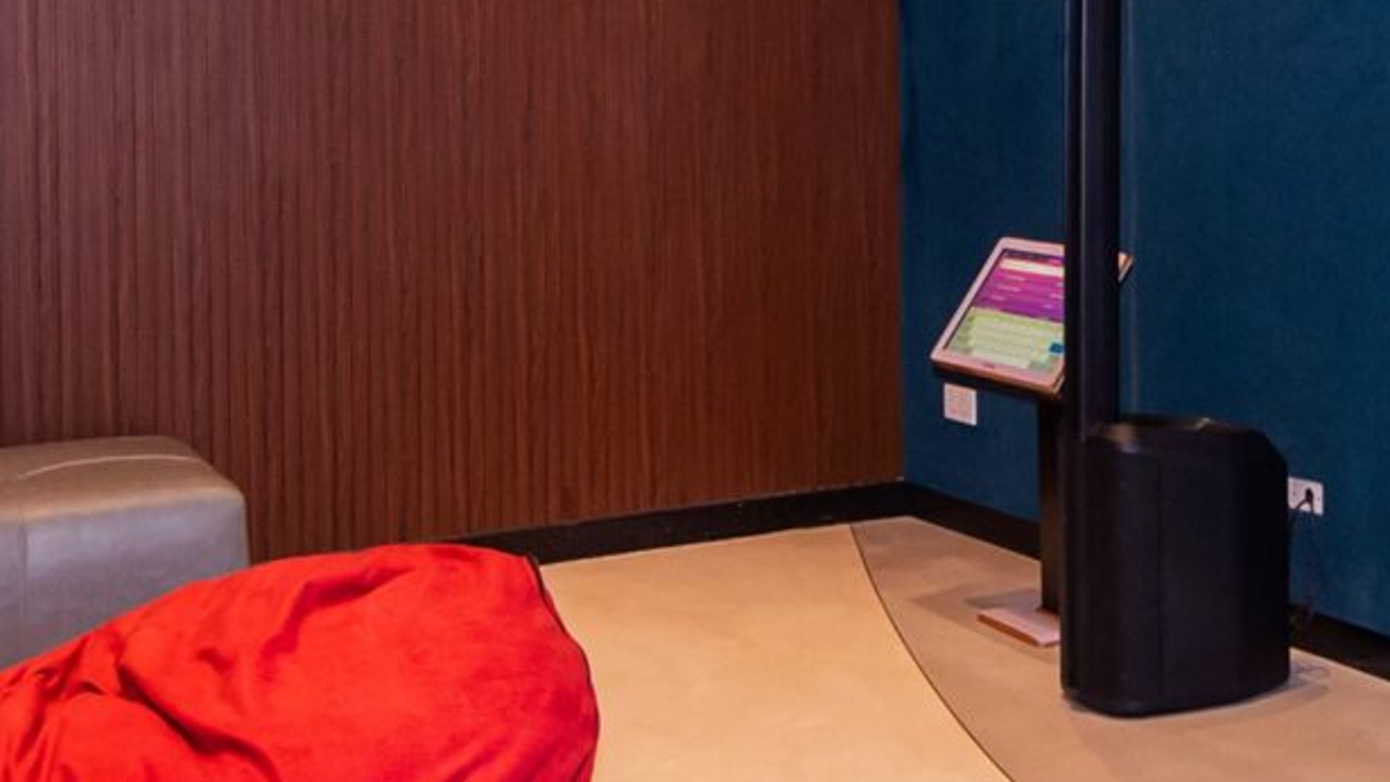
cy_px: 81
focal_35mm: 61
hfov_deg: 33.2
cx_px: 1139
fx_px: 2248
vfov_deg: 19.4
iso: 3200
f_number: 5
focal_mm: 14
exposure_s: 1/100
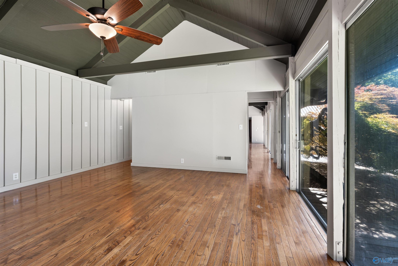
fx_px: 177
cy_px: 133
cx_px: 199
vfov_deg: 73.7
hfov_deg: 96.7
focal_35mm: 16
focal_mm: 16
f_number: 9
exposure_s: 1/3
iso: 250
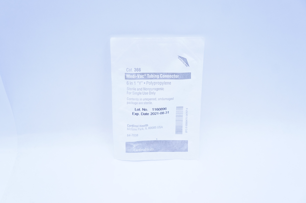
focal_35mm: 39
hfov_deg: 49.6
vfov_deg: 34.1
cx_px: 153
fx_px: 331
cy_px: 102
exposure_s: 1/200
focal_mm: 26
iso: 800
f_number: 5
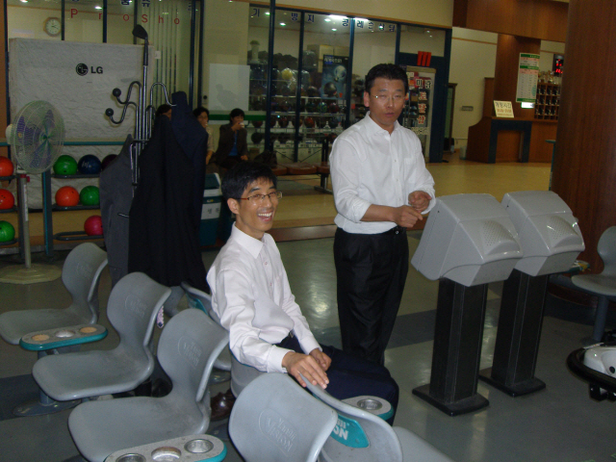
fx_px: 658
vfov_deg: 38.7
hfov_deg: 50.1
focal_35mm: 37
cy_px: 231
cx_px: 308
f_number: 2.8
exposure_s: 1/40
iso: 120
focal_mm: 6.2
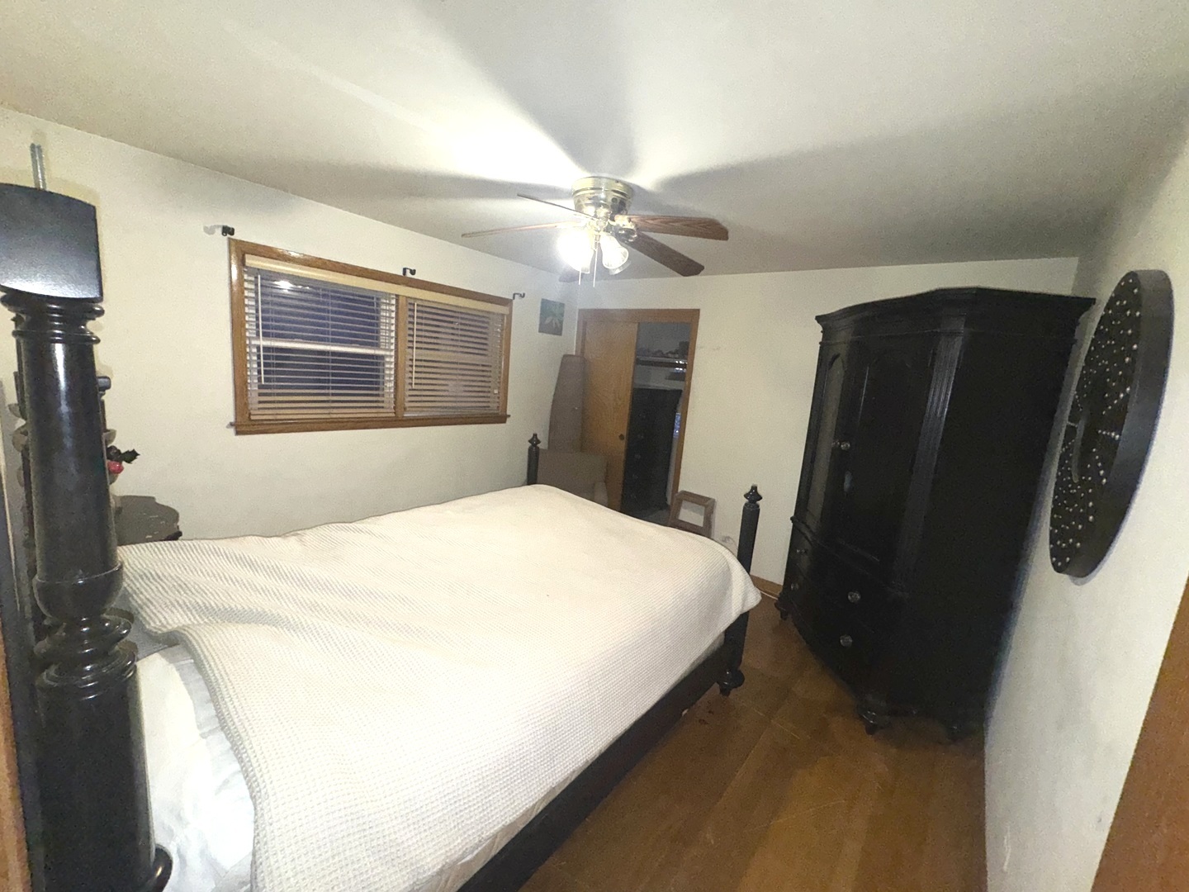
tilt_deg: -10.3
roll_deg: -5.1
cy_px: 446
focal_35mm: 14
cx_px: 594
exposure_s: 1/60
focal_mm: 2.22
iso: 125
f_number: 2.2
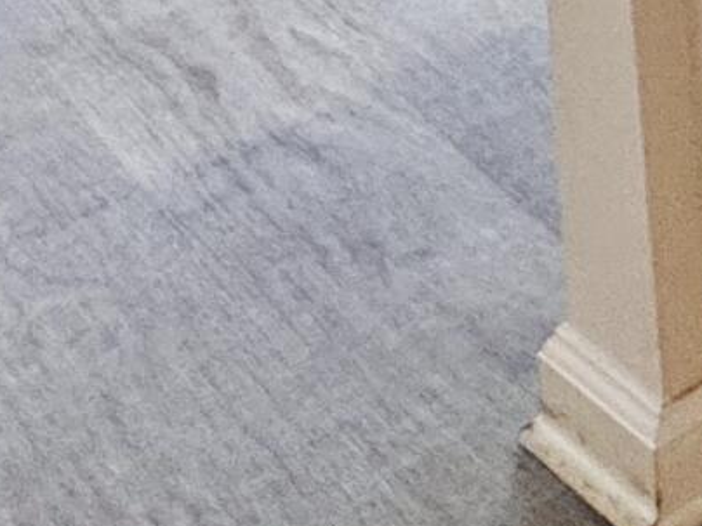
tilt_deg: -3.7
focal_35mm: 104
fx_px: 2109
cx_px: 2195
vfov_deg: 10.1
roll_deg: +0.3
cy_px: -1106
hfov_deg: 10.9
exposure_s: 1/60
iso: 160
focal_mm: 2.22
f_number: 2.2
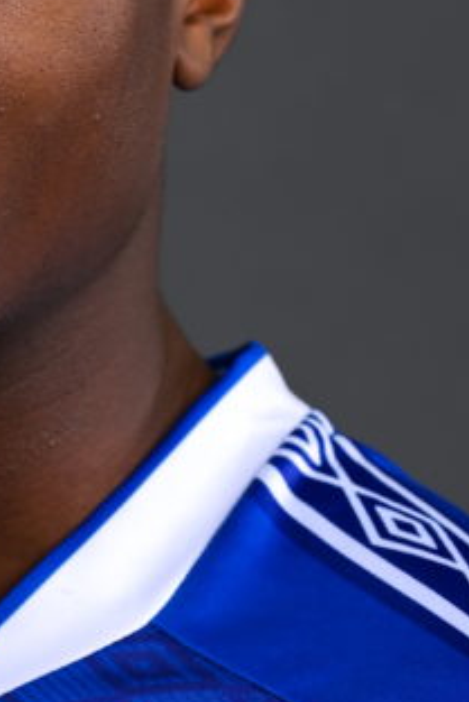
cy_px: 341
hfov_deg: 4.9
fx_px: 5426
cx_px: -89
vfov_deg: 7.4
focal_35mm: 278
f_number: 4
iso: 125
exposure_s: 1/640
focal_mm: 85
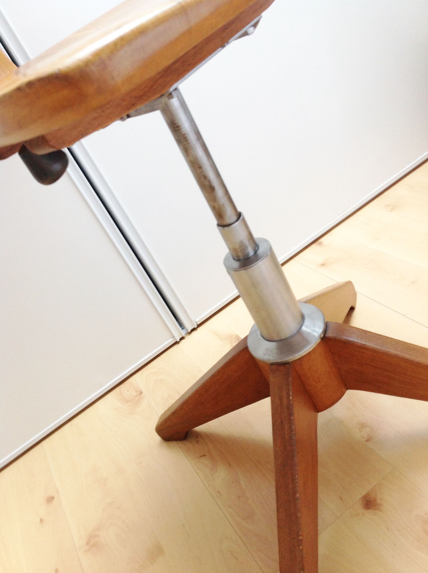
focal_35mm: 35
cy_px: 286
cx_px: 214
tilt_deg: -30.3
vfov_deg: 52.7
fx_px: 579
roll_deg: +30.9
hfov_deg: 40.6
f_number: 2.4
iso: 80
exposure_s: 1/17
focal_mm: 4.28
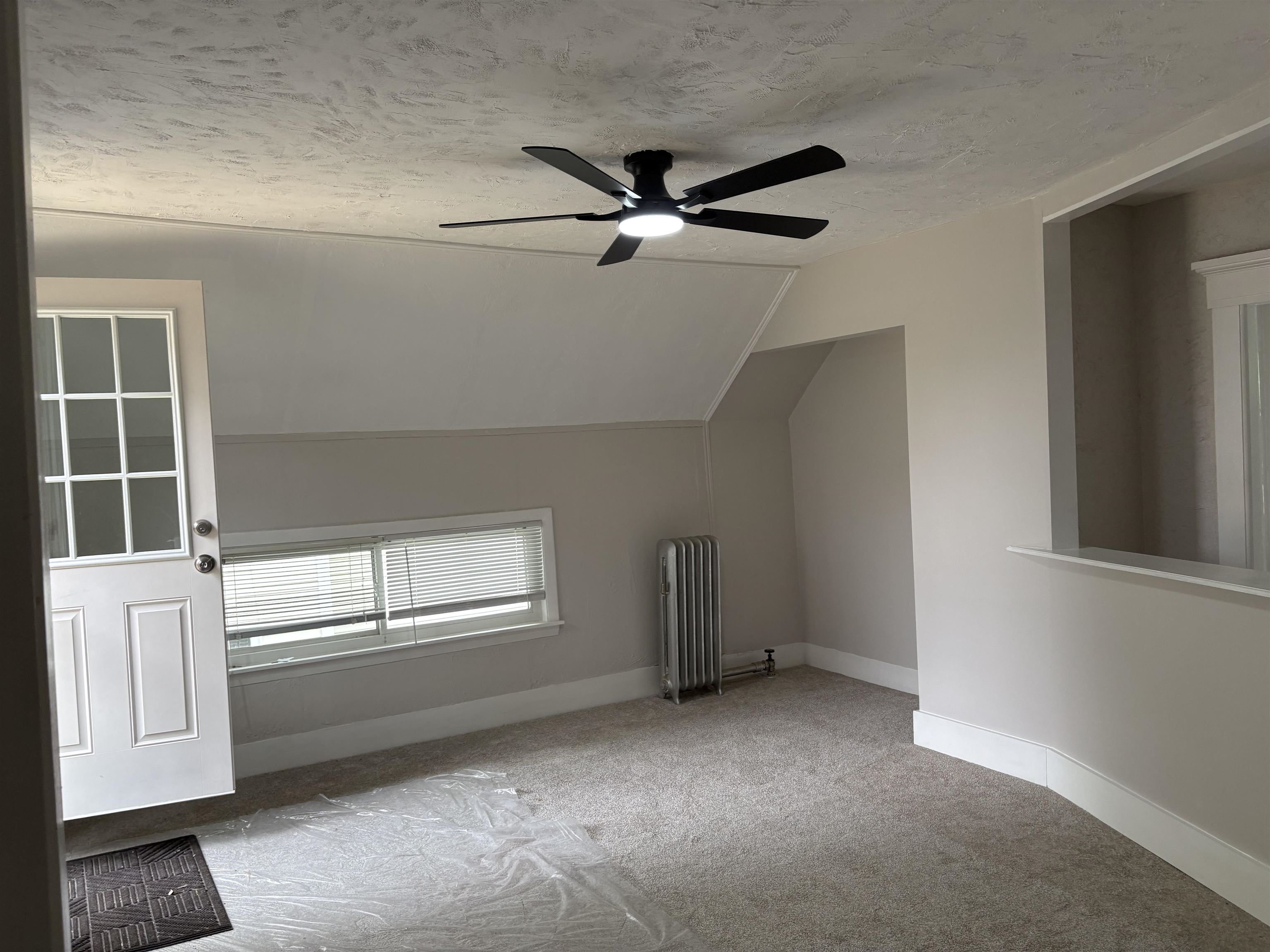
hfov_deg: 67.3
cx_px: 635
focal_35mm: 26
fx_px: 954
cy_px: 476
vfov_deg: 53.1
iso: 80
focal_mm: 5.96
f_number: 1.6
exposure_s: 1/128
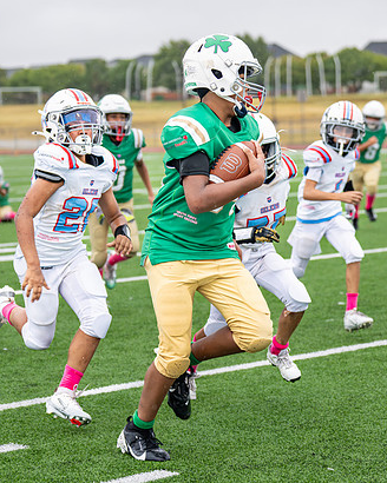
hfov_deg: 12.6
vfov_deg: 15.8
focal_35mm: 122
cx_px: 212
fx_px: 1747
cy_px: 276
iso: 400
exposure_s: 1/1000
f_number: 2.8
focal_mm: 70
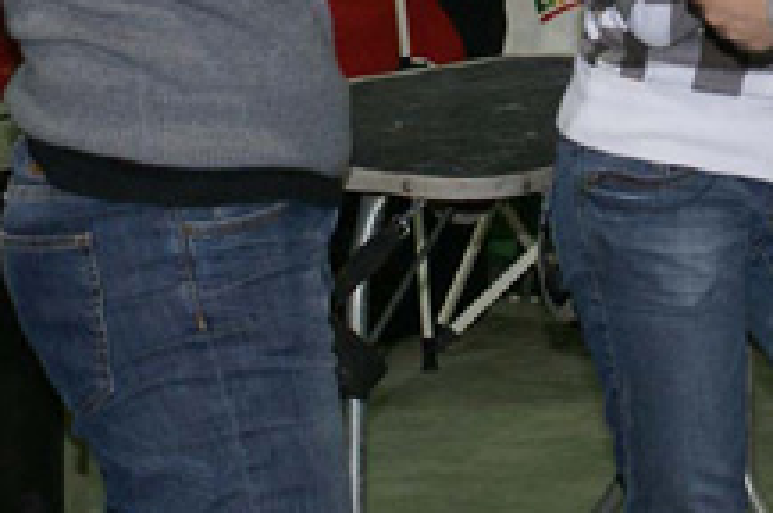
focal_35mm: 194
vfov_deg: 7.0
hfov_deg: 10.6
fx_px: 4156
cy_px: -173
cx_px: 705
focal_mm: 35
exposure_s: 1/60
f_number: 5.6
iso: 400
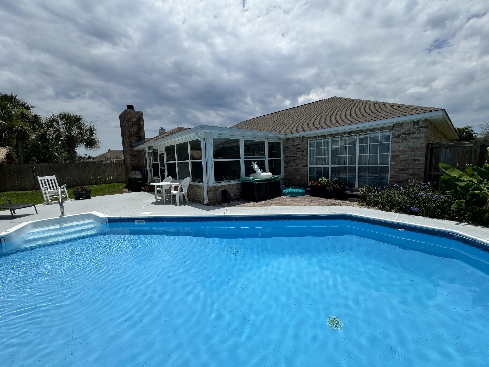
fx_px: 198
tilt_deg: -6.5
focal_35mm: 14
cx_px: 244
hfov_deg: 102.1
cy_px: 184
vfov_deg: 85.7
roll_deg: -0.8
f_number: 2.2
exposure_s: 1/3906
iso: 50
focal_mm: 2.22
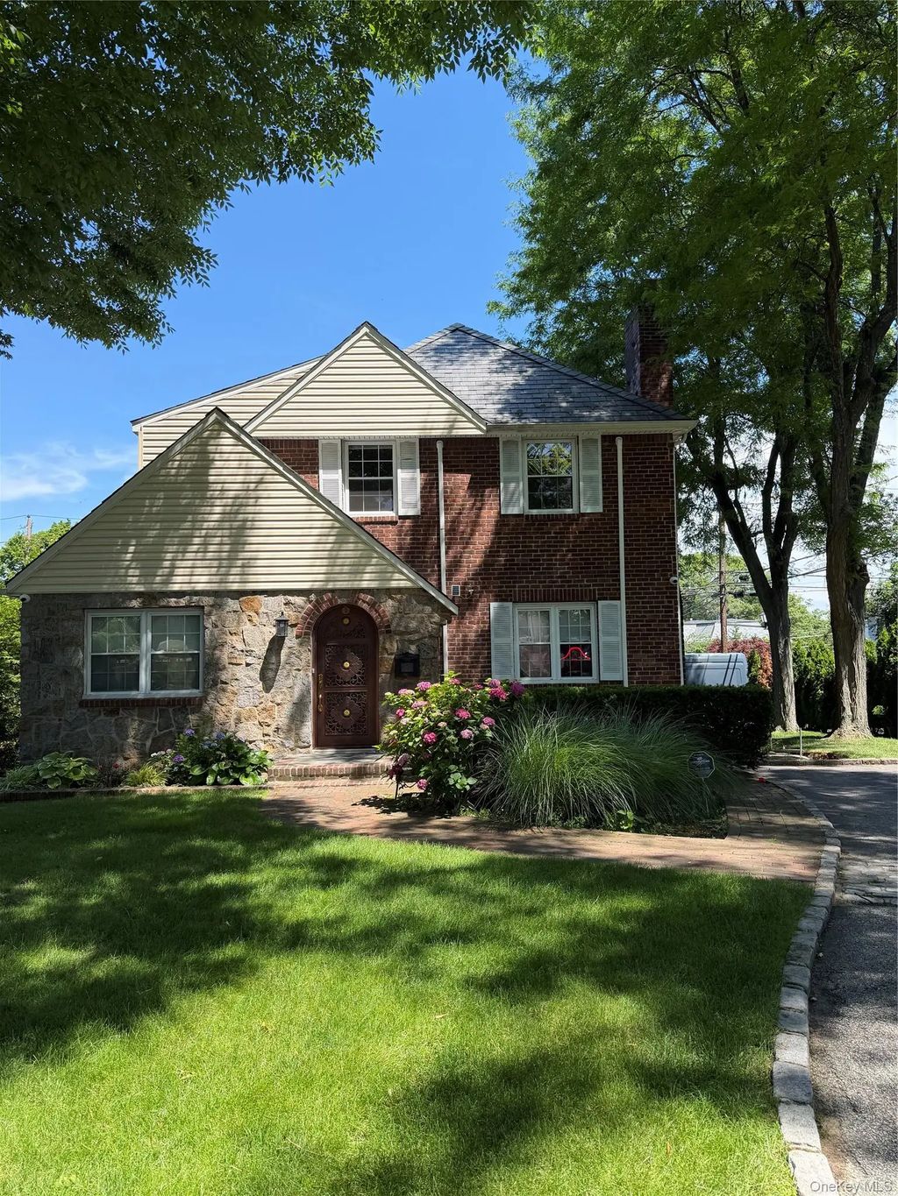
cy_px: 598
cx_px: 449
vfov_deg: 71.6
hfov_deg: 56.8
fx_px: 830
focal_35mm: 24
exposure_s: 1/1653
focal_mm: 6.76
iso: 80
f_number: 1.78
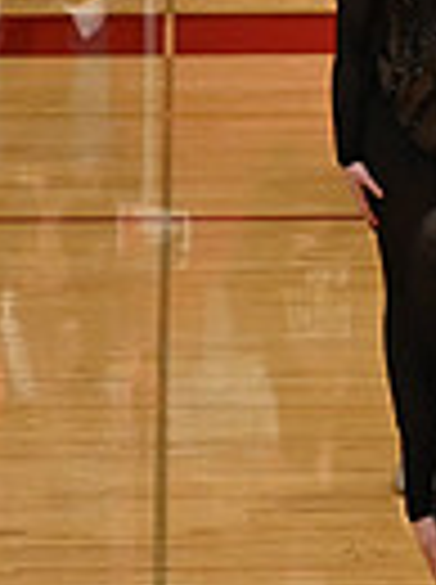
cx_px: 1295
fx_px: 7616
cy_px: -47
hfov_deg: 3.2
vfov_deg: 4.4
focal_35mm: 452
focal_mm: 70
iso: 3200
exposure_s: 1/400
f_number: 4
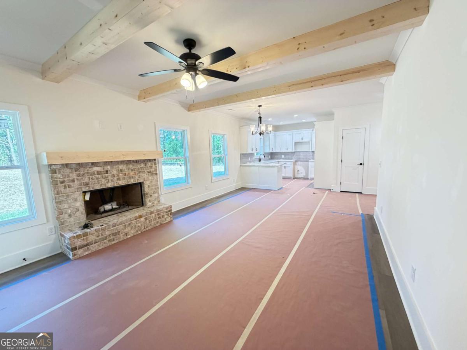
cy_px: 175
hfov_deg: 102.1
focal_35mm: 14
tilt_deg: -6.6
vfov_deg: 85.7
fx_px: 189
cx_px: 234
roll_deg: +2.4
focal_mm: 2.22
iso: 400
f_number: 2.2
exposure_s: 1/60
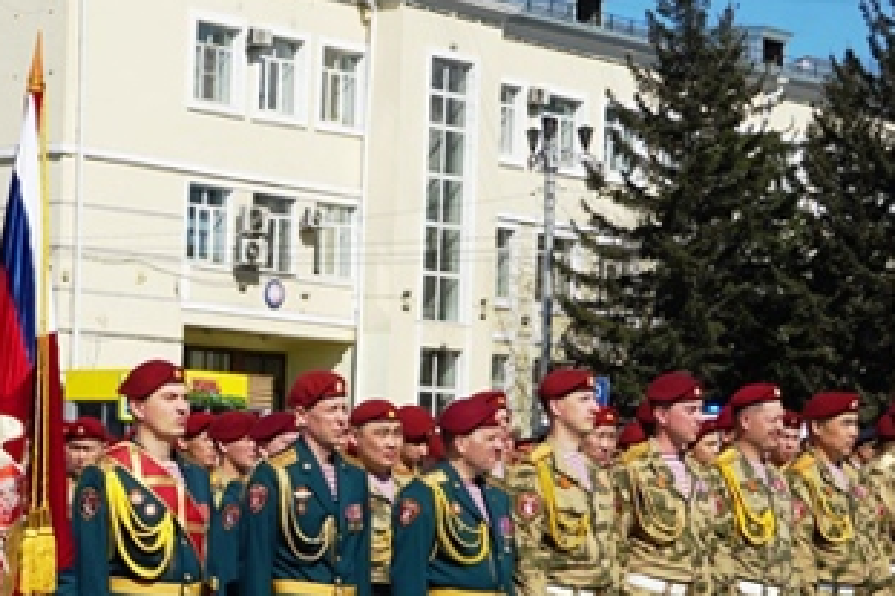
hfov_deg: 21.2
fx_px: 2336
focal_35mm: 94
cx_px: 92
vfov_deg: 14.3
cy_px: 602
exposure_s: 1/200
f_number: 11
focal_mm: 26
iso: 100
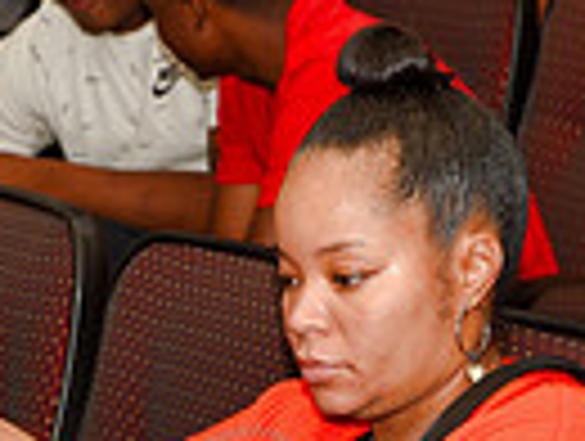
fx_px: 4351
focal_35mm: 257
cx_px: 338
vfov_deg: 5.8
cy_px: 610
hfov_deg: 7.7
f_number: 5
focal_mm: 60
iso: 200
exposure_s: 1/60
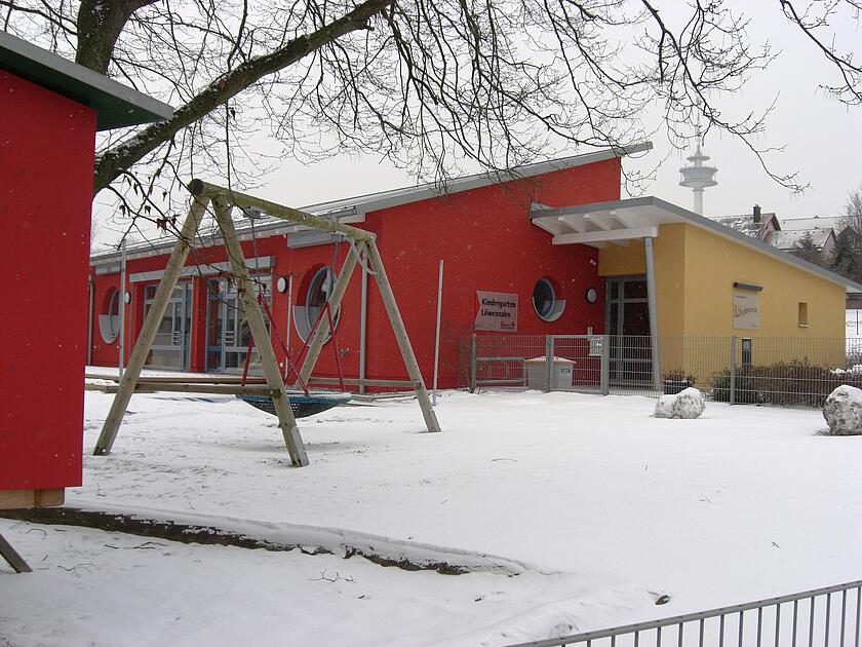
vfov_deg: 37.7
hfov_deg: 49.0
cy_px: 324
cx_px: 431
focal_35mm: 38
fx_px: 946
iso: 80
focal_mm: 7.9
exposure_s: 1/500
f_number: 4
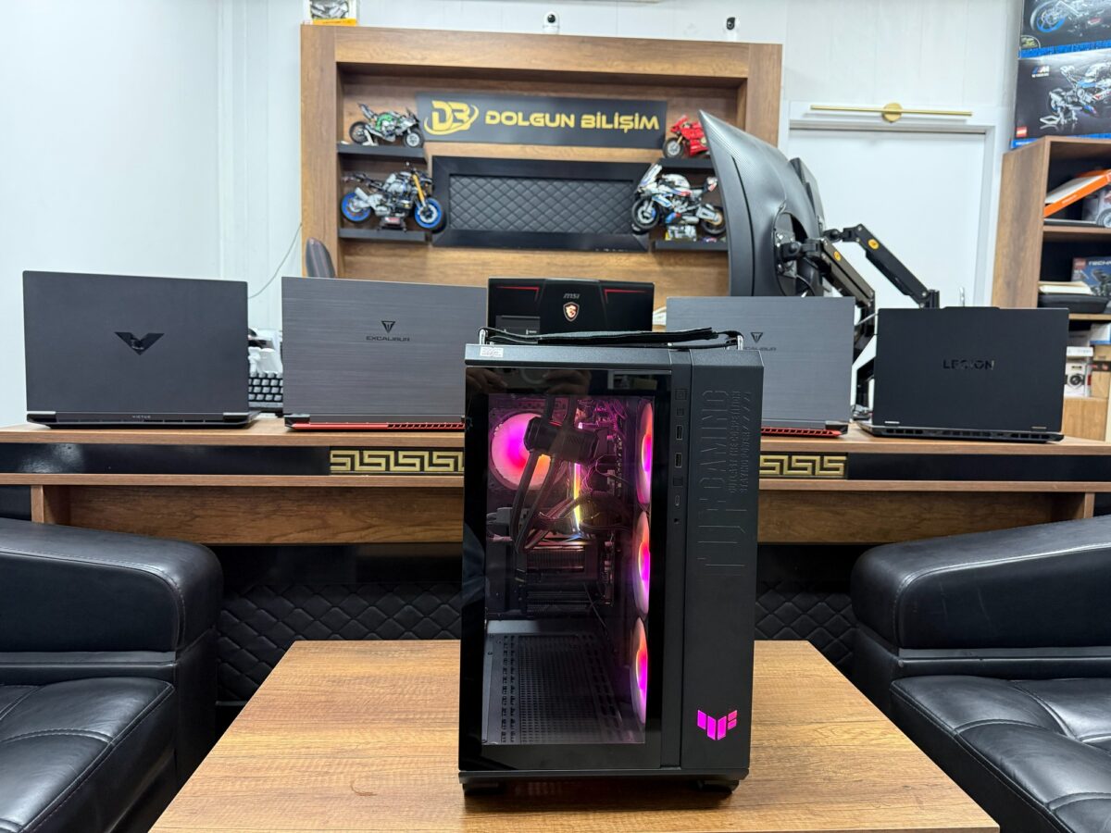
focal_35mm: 24
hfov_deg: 71.6
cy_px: 416
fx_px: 770
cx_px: 556
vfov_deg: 56.8
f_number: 1.78
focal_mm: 6.76
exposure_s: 1/50
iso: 320
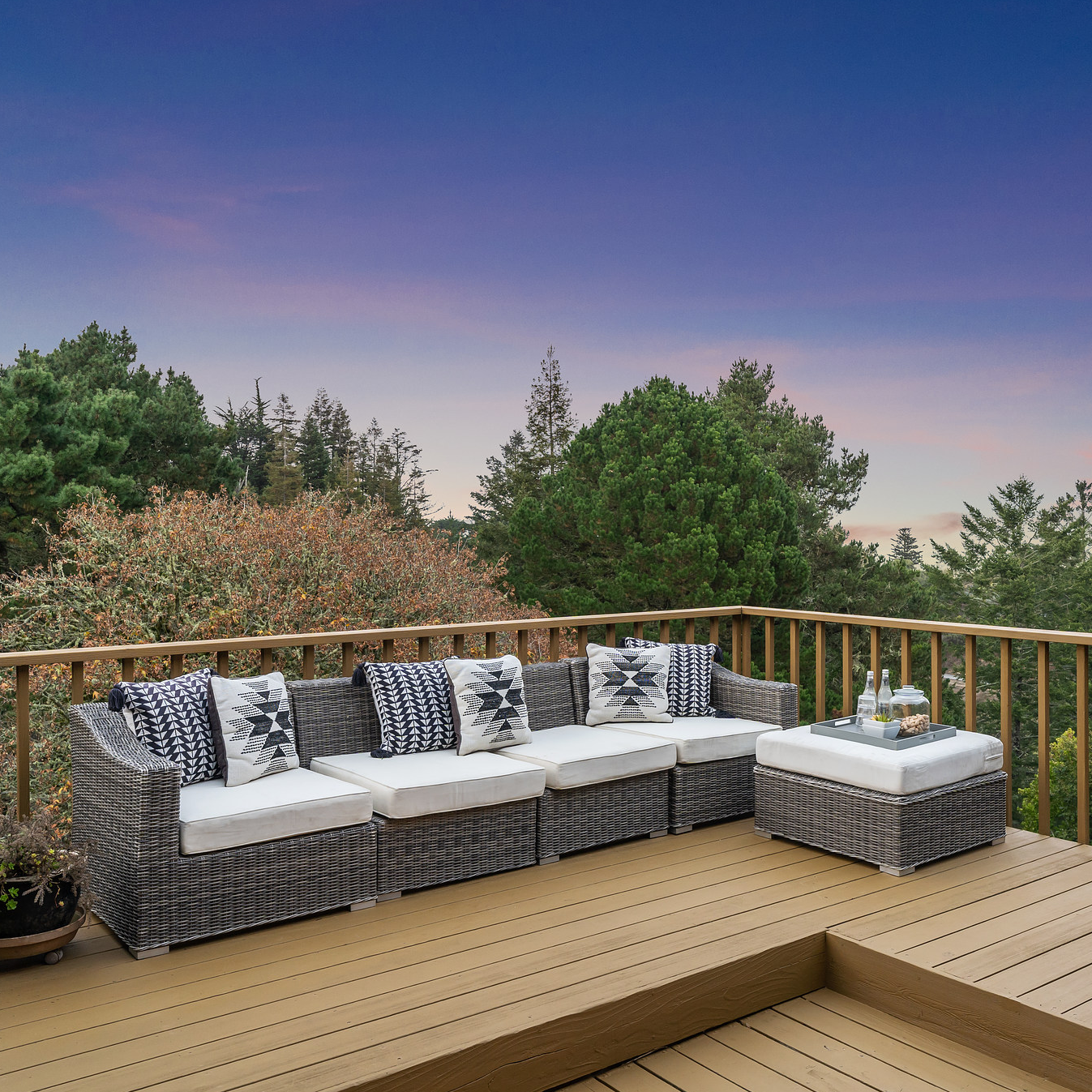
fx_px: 1106
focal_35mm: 31
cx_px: 605
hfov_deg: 52.4
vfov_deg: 52.5
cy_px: 548
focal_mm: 24
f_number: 8
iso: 200
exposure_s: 1/5
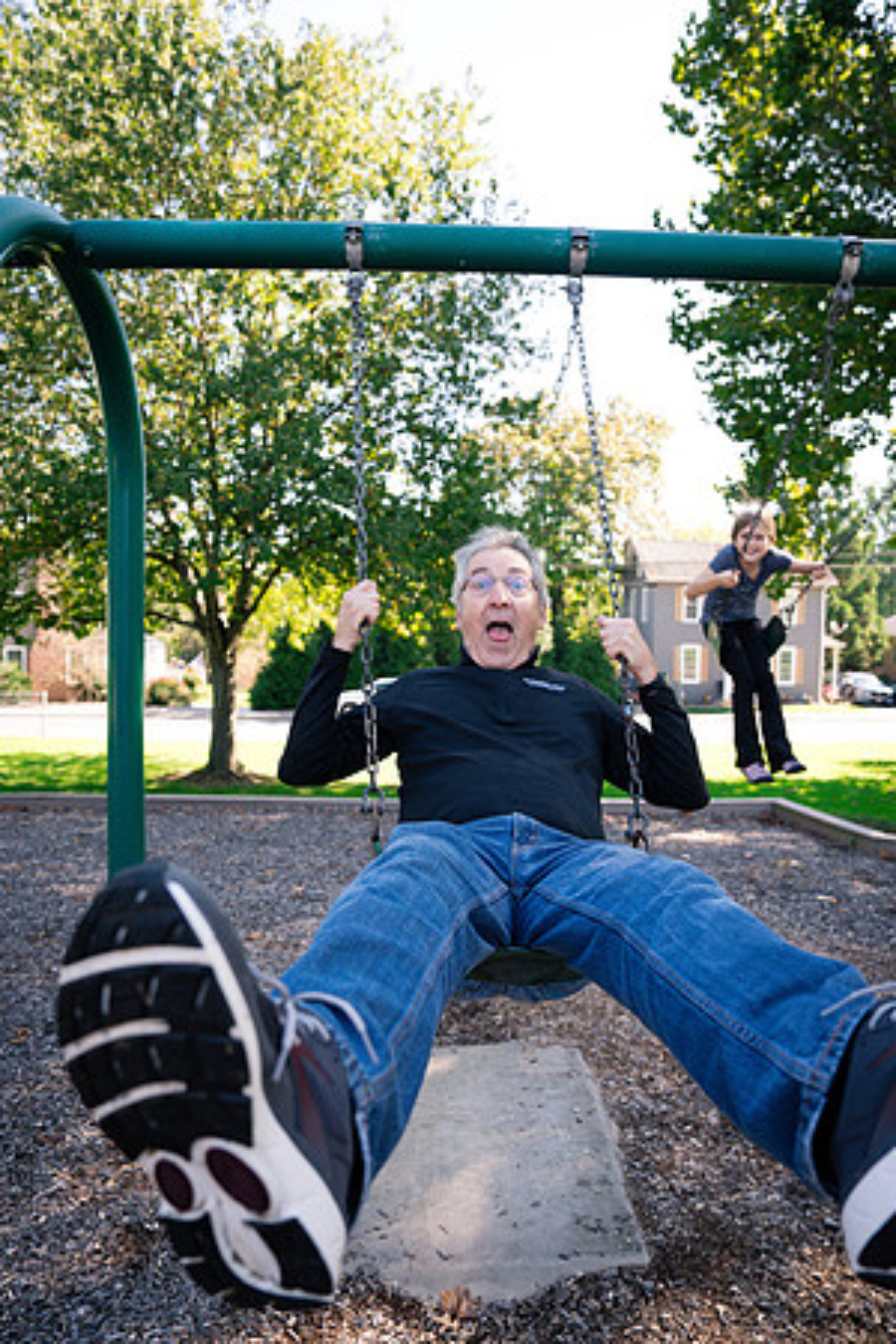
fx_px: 896
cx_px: 448
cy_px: 672
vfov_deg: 73.7
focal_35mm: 24
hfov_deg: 53.1
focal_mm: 24
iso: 800
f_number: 3.5
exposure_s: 1/1000
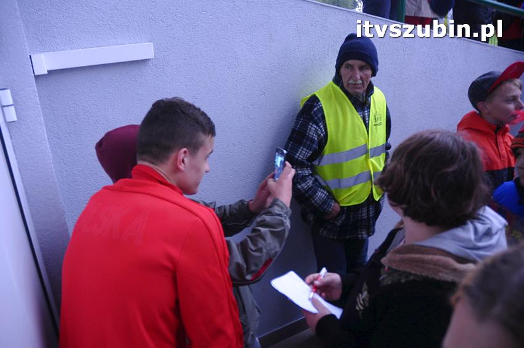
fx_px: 393
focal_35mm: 27
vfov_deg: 47.8
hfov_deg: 67.4
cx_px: 262
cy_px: 174
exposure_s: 1/50
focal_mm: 18
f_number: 3.5
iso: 1250
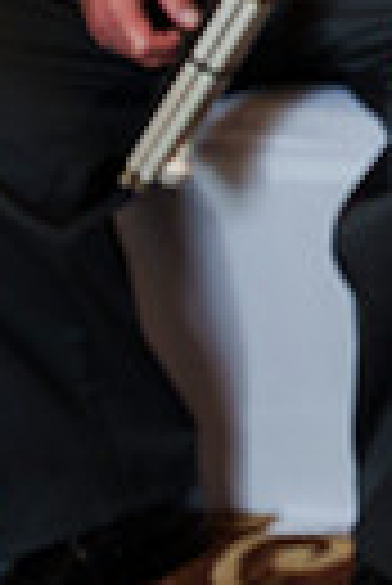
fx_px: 3991
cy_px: -191
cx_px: 1284
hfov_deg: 5.2
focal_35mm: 245
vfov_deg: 8.3
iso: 1600
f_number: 2.8
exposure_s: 1/200
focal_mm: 55
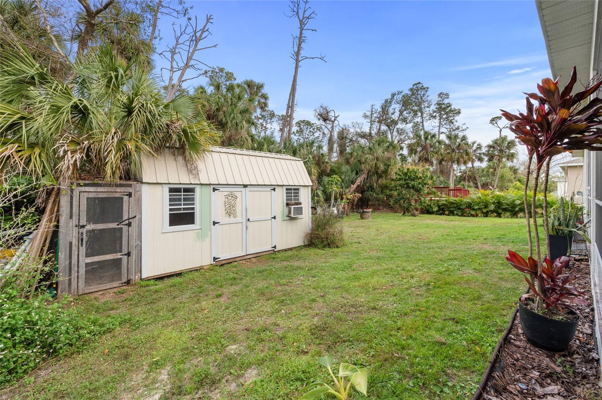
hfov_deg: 104.3
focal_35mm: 14
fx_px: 234
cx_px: 301
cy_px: 200
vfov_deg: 81.1
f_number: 8
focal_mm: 14
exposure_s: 1/40
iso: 200
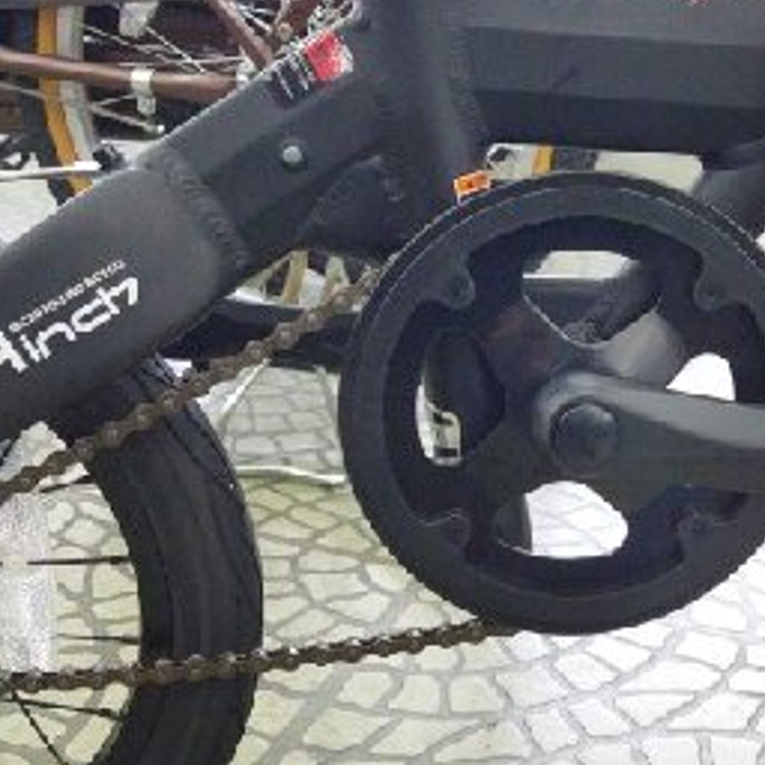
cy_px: 463
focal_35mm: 56
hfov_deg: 30.3
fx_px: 1400
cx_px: 511
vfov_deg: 30.5
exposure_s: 1/400
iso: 838
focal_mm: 4.71
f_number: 1.79
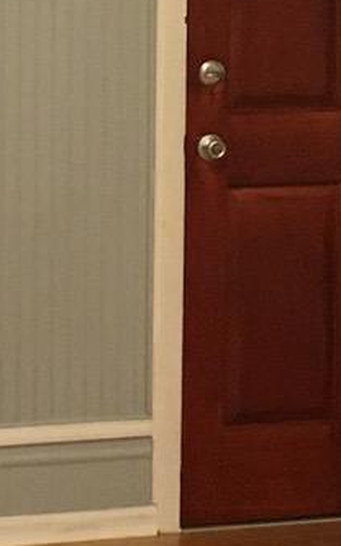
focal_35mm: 189
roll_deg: -0.4
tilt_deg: -3.4
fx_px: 2812
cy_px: 54
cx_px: 493
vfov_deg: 11.0
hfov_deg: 6.9
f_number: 2.2
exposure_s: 1/30
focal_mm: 4.15
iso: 160
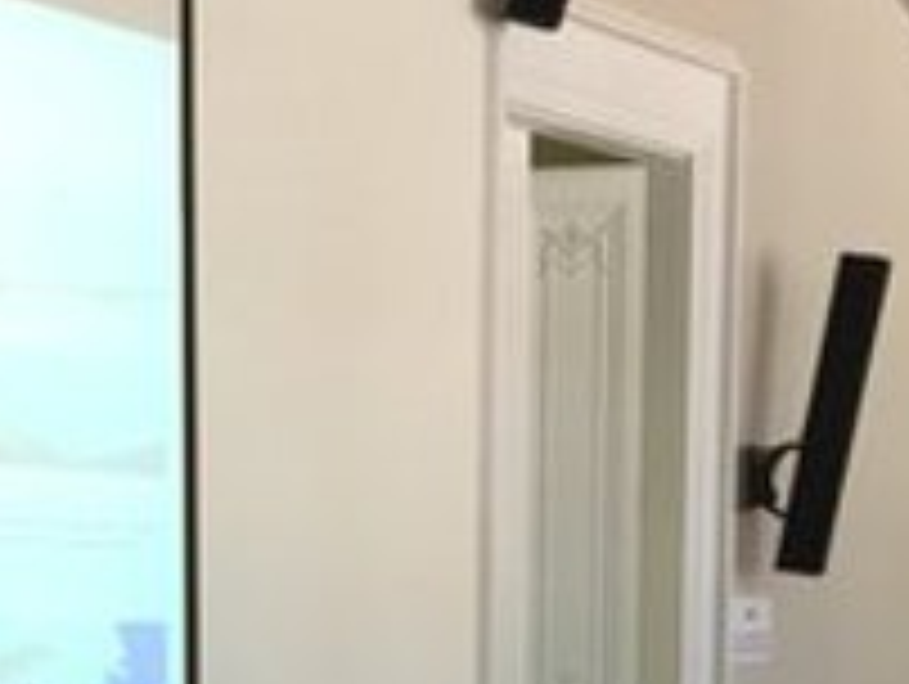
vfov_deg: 14.2
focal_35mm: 99
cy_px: 945
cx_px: -36
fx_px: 2603
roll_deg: +1.1
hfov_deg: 19.2
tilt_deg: -6.9
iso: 32
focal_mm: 4.15
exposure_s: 1/33
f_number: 2.2
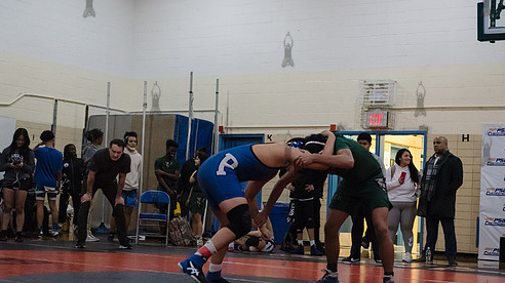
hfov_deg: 31.0
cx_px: 287
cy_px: 148
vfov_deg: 17.7
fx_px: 910
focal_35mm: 68
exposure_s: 1/400
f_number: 3.2
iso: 8000
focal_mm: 55
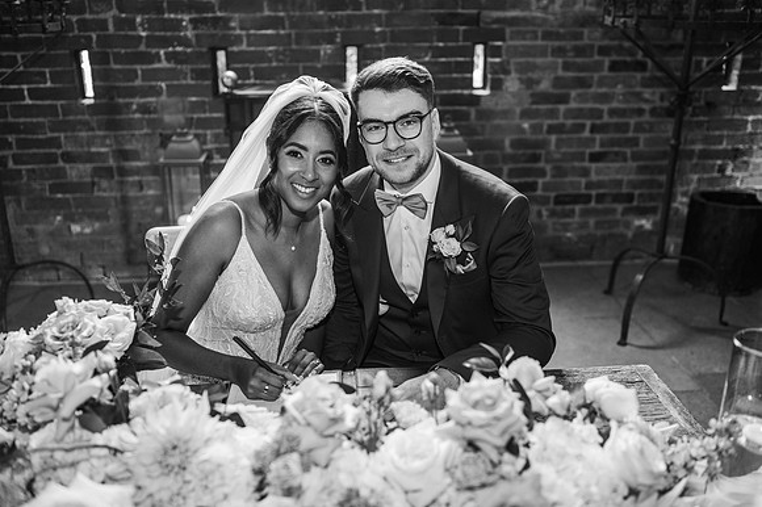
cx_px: 381
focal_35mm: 35
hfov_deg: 54.5
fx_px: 740
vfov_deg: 37.8
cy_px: 254
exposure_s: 1/200
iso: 900
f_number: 2.2
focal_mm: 35
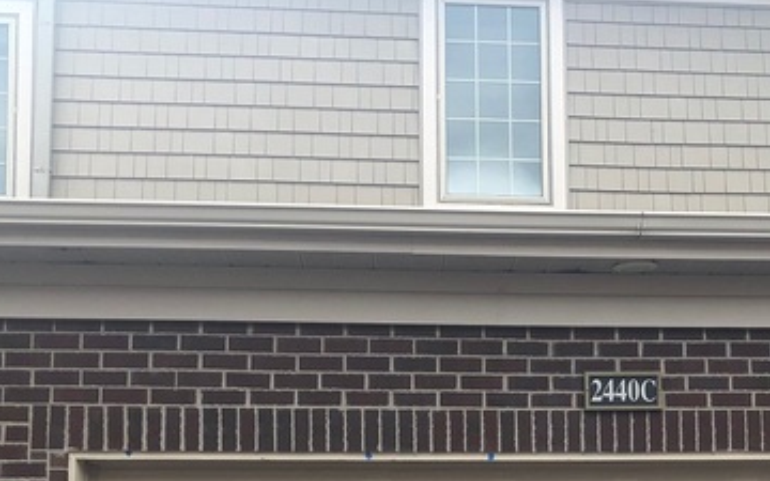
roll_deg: +0.2
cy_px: 487
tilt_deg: +6.6
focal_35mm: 55
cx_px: 529
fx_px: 1154
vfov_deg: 22.6
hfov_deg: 36.4
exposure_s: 1/432
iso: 20
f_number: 1.8
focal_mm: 3.99
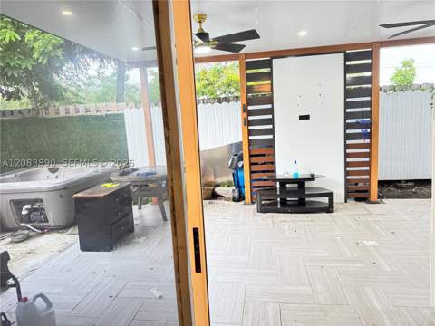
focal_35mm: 24
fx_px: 302
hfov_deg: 71.6
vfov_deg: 56.8
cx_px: 218
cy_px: 163
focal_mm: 6.76
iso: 400
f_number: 1.78
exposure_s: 1/60
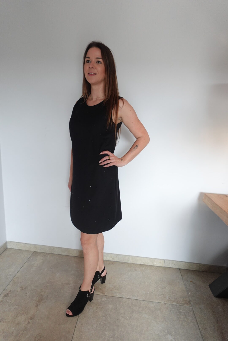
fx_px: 190
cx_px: 114
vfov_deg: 83.9
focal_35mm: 20
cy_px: 170
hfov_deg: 62.0
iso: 400
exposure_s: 1/100
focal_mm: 7.6
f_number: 2
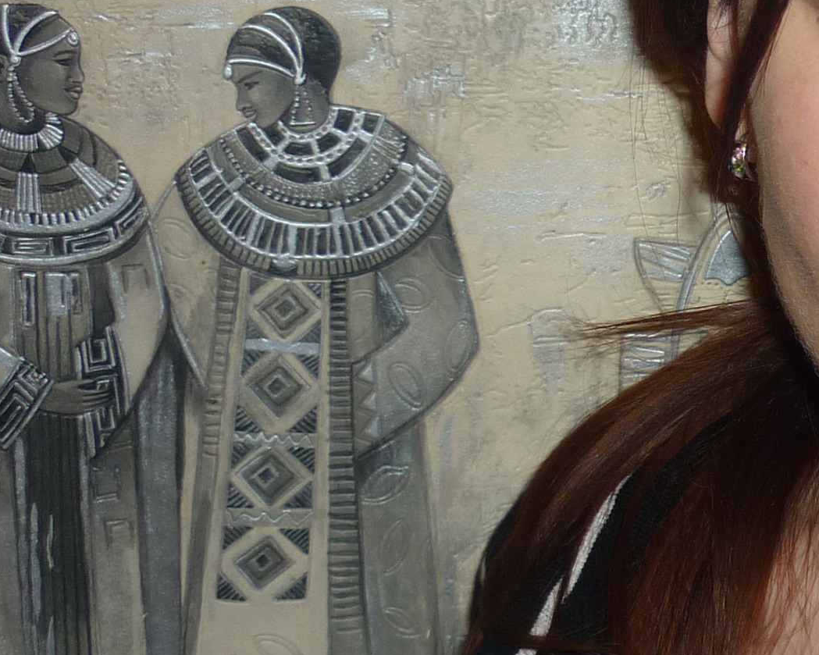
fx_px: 2084
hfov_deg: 20.7
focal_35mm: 86
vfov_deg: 17.7
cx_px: 989
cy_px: 155
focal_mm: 5.5
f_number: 2.8
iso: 100
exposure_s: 1/30
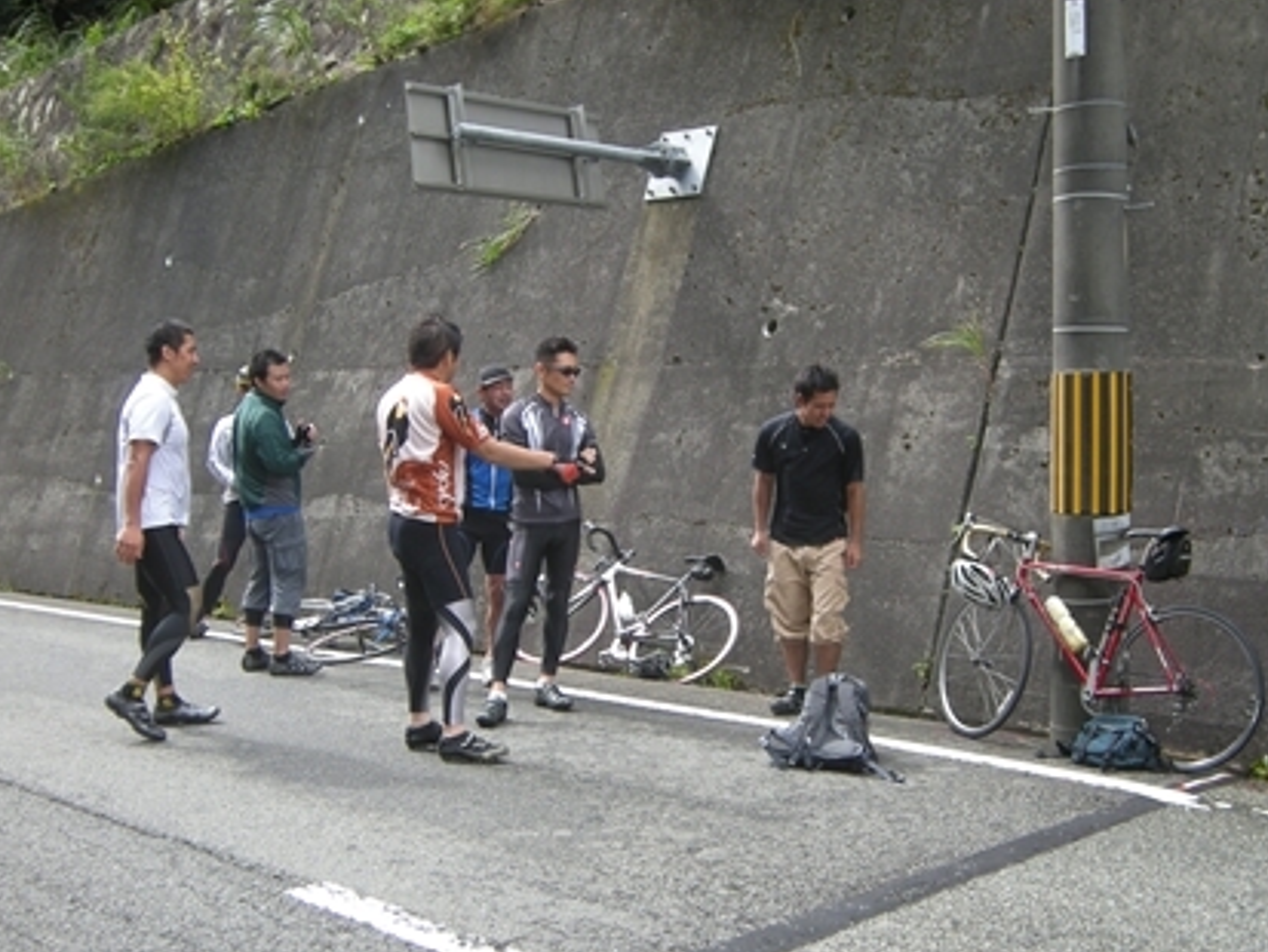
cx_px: 700
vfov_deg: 31.5
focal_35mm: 46
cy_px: 511
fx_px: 1685
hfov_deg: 41.2
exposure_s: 1/116
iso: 64
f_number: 3.2
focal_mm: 6.3
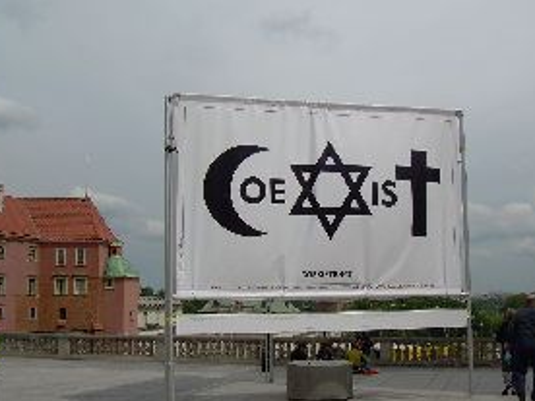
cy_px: 184
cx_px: 305
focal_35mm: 47
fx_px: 726
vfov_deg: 30.9
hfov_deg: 40.3
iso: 50
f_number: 4.6
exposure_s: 1/841
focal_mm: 6.3
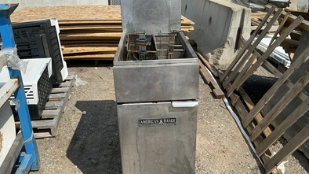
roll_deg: -1.3
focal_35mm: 31
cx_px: 156
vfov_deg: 37.7
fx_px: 254
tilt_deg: -23.2
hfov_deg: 62.7
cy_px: 83
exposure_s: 1/1786
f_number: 1.8
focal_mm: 3
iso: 25
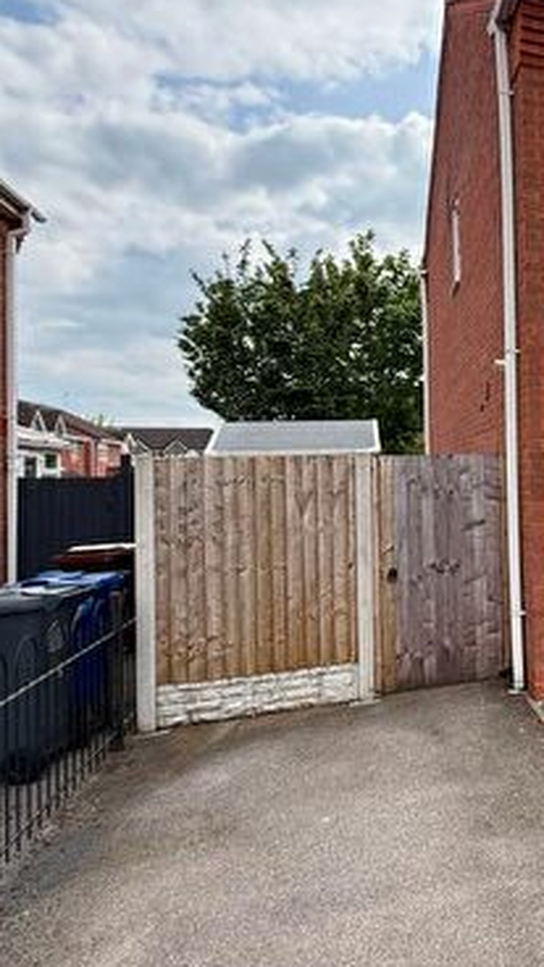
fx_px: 744
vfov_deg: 66.0
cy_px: 448
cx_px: 665
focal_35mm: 29
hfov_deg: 32.6
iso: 64
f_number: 2.2
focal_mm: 2.22
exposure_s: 1/830
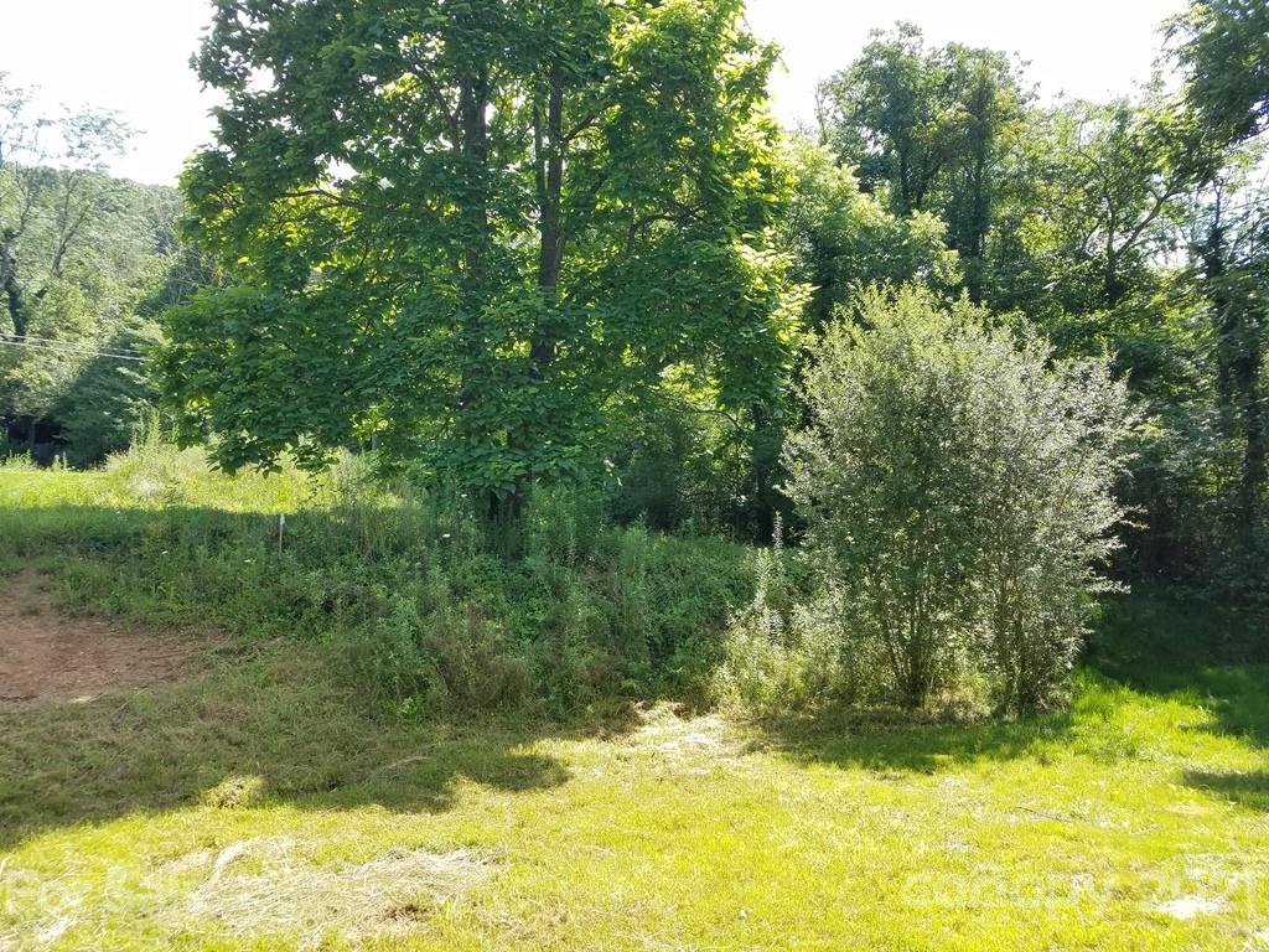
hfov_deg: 67.3
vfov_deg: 53.1
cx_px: 634
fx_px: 953
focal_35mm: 26
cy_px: 476
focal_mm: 4.2
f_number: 1.7
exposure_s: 1/550
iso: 50
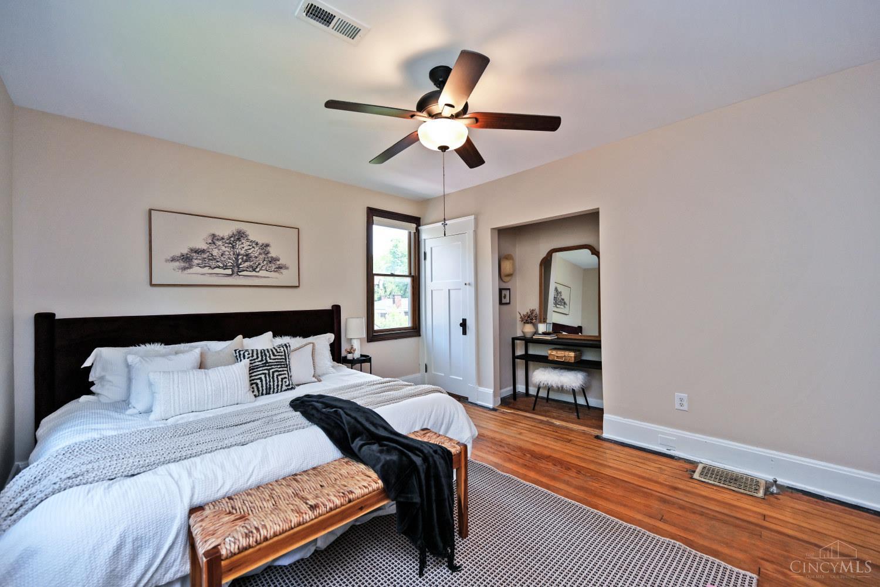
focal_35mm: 14
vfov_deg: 81.2
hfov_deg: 104.3
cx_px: 440
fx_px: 342
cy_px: 294
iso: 200
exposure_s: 1/60
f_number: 4.5
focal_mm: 14
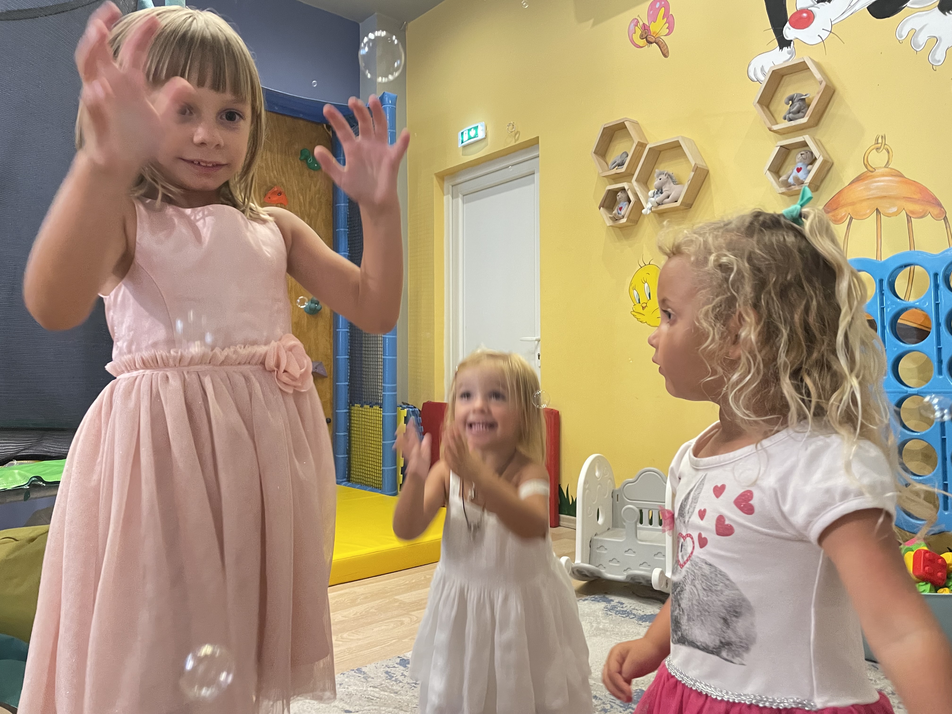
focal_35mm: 26
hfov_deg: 67.3
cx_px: 476
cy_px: 357
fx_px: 715
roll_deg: +1.6
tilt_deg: +4.0
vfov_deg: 53.1
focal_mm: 4.2
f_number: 1.6
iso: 250
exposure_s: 1/50
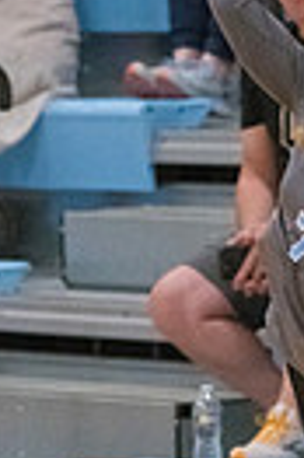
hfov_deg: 2.5
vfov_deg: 3.8
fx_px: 6985
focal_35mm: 550
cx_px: 412
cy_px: 367
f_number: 4.5
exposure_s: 1/1250
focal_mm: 160
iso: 8000
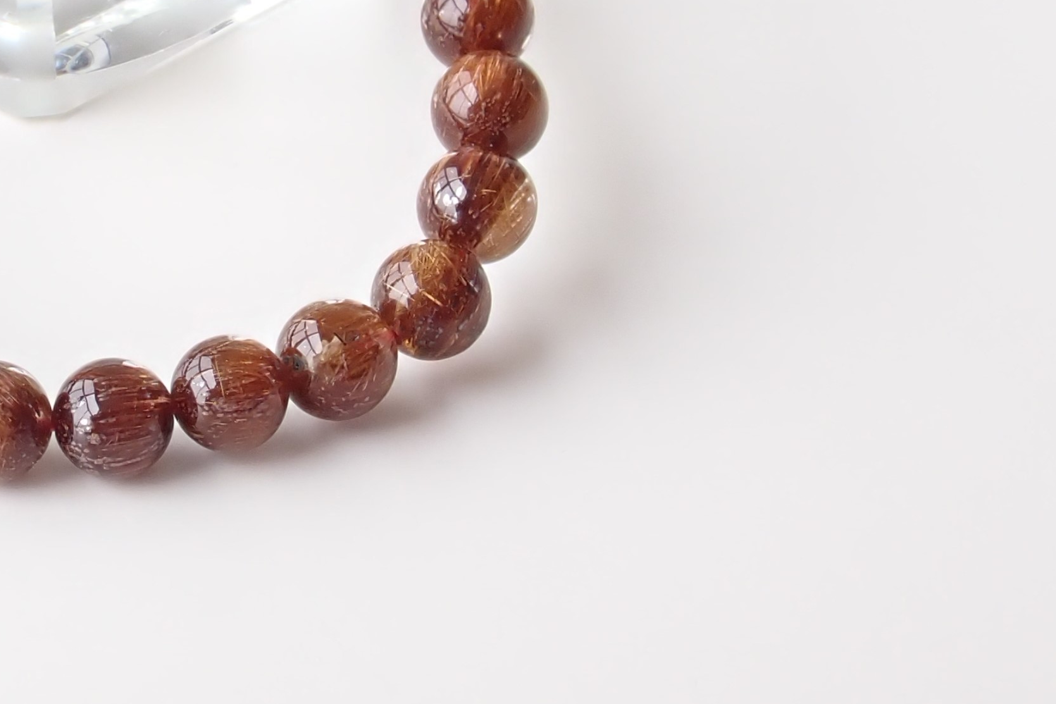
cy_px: 179
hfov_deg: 31.3
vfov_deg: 22.4
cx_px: 44
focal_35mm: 60
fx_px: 1760
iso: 125
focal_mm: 5.4
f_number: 3.2
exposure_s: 1/125
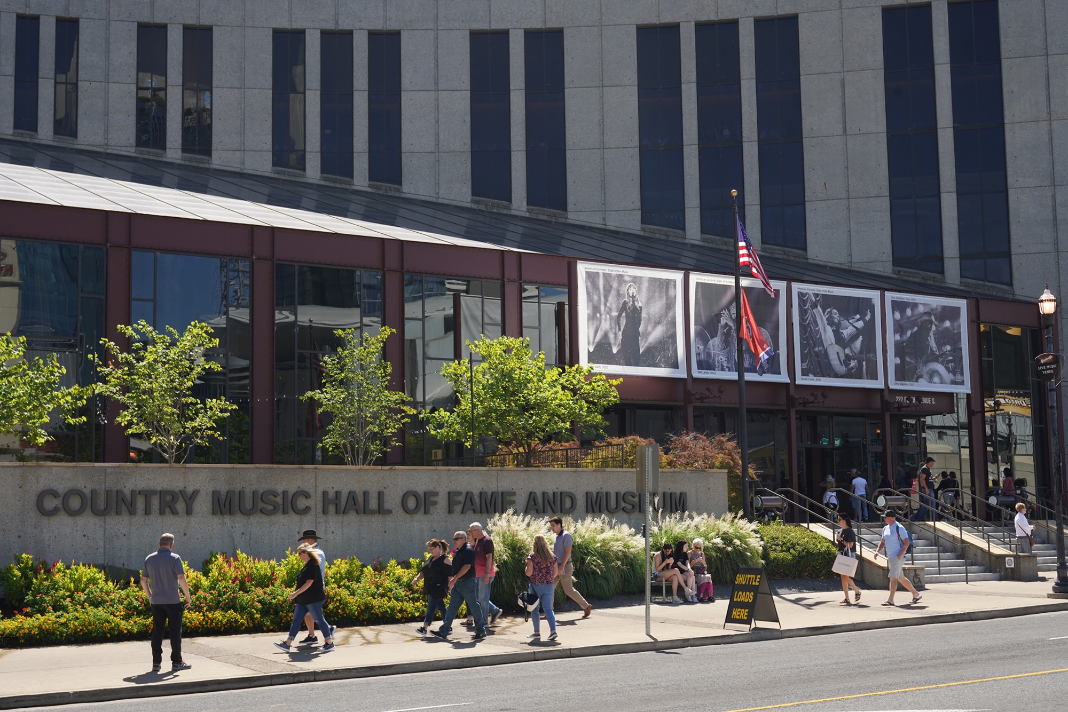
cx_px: 534
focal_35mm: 51
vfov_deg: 26.5
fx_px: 1513
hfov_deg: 38.9
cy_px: 356
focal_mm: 51
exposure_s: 1/100
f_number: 10
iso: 400
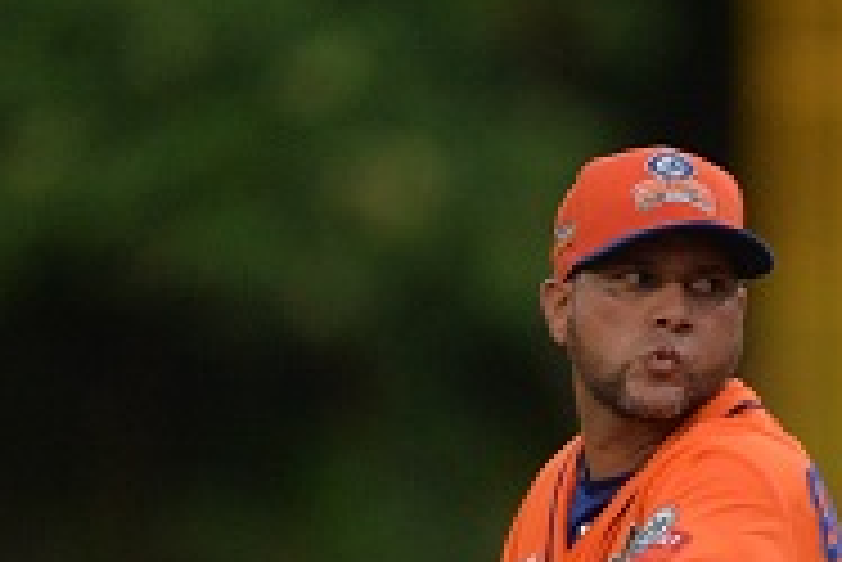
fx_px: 35086
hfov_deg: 1.4
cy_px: 991
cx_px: 1162
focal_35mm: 1499
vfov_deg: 0.9
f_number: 4
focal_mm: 400
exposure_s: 1/800
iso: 1600
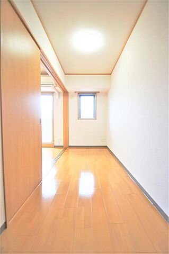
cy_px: 127
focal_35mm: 15
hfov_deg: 77.2
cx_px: 84
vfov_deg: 100.4
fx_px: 106
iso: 100
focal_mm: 10
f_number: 3.5
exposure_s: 1/30
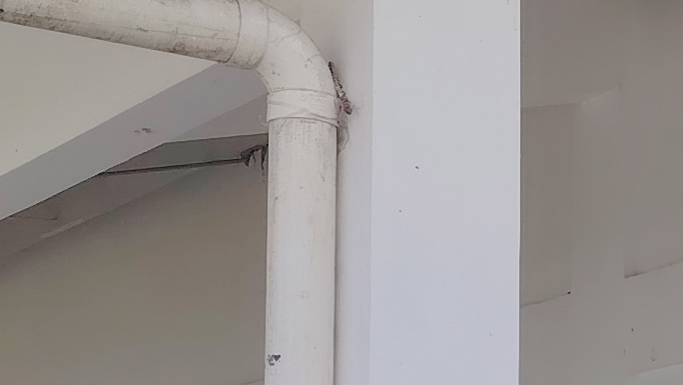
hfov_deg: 13.5
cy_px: 529
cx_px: 888
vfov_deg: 7.8
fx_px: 2771
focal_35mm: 153
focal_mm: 5.25
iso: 100
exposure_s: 1/792
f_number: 1.75
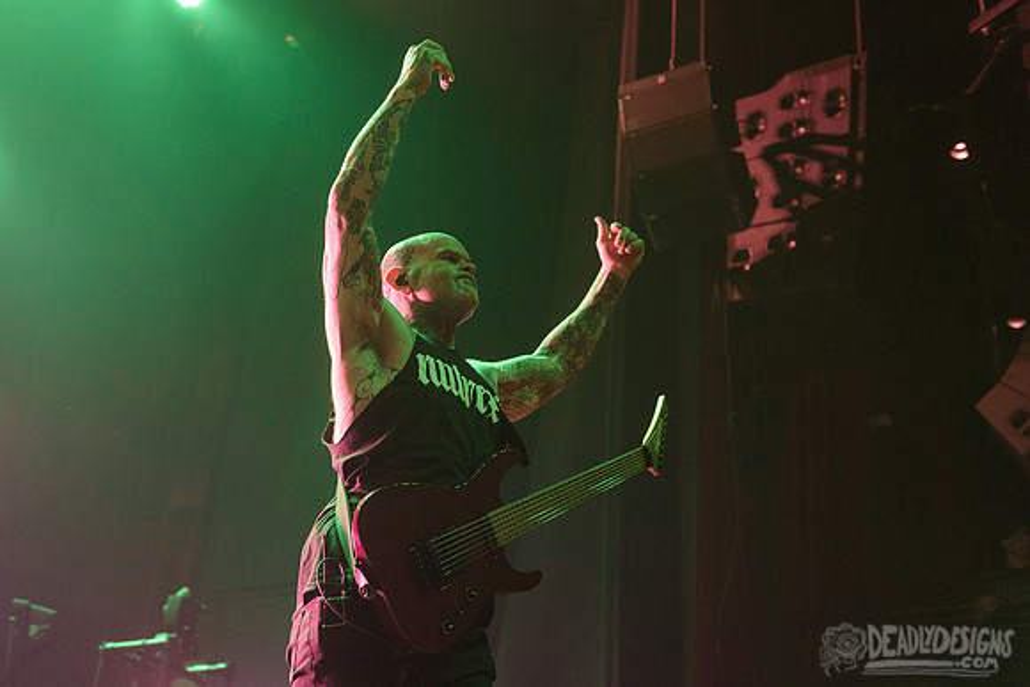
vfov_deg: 28.4
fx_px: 1356
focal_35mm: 47
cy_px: 352
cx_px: 438
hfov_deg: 41.5
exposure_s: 1/200
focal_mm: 40
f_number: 3.5
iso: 3200
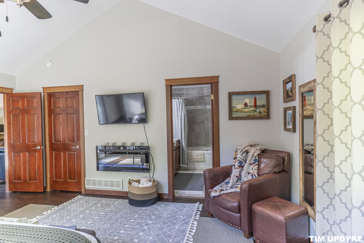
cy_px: 122
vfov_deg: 61.9
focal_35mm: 20
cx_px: 182
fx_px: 202
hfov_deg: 84.0
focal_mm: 20
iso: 1000
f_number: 4
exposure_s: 1/125
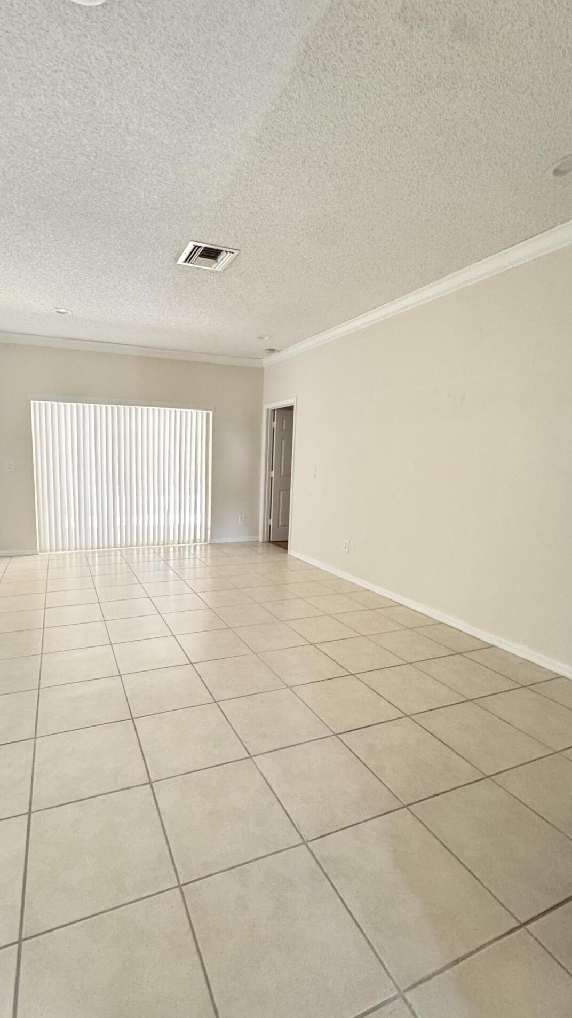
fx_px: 432
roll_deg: -0.6
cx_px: 221
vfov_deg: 99.4
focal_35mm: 16
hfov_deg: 66.2
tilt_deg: -8.6
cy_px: 518
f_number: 2.2
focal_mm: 2.22
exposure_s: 1/60
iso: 1000
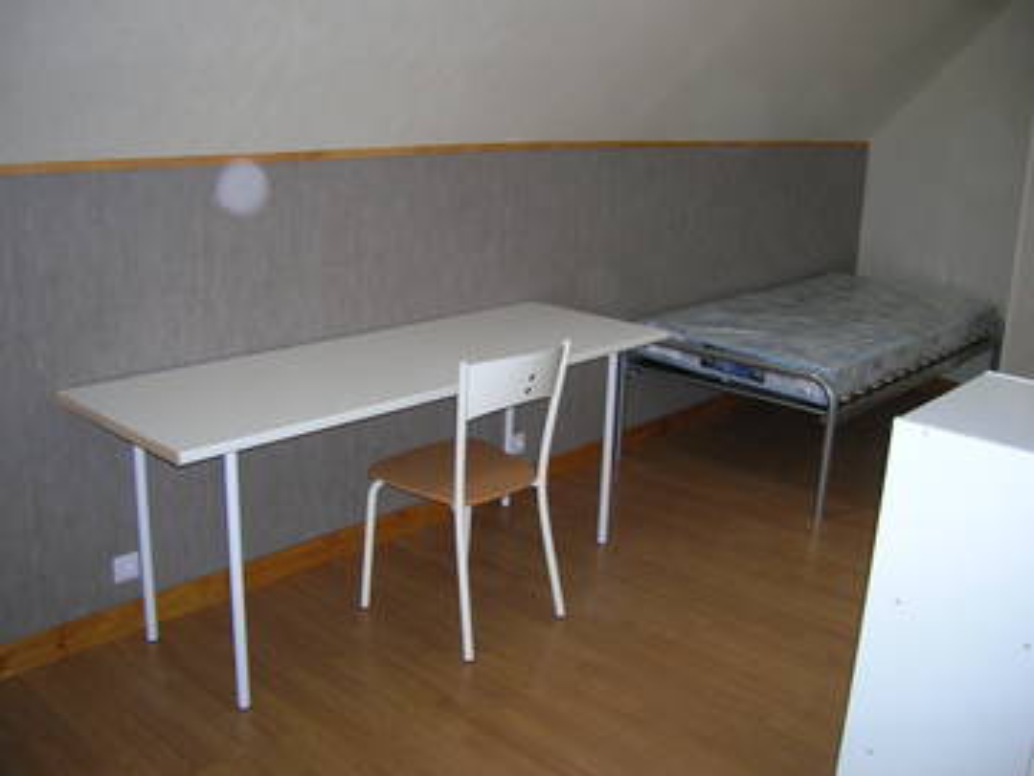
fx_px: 1016
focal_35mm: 34
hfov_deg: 54.0
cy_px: 388
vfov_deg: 41.8
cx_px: 517
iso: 87
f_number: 2.9
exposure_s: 1/60.1
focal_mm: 5.7
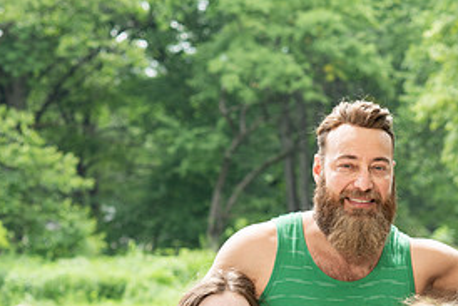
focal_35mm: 199
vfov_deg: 6.9
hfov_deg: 10.3
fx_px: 2533
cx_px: 387
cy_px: 280
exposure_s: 1/250
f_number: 5.6
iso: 250
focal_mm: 85
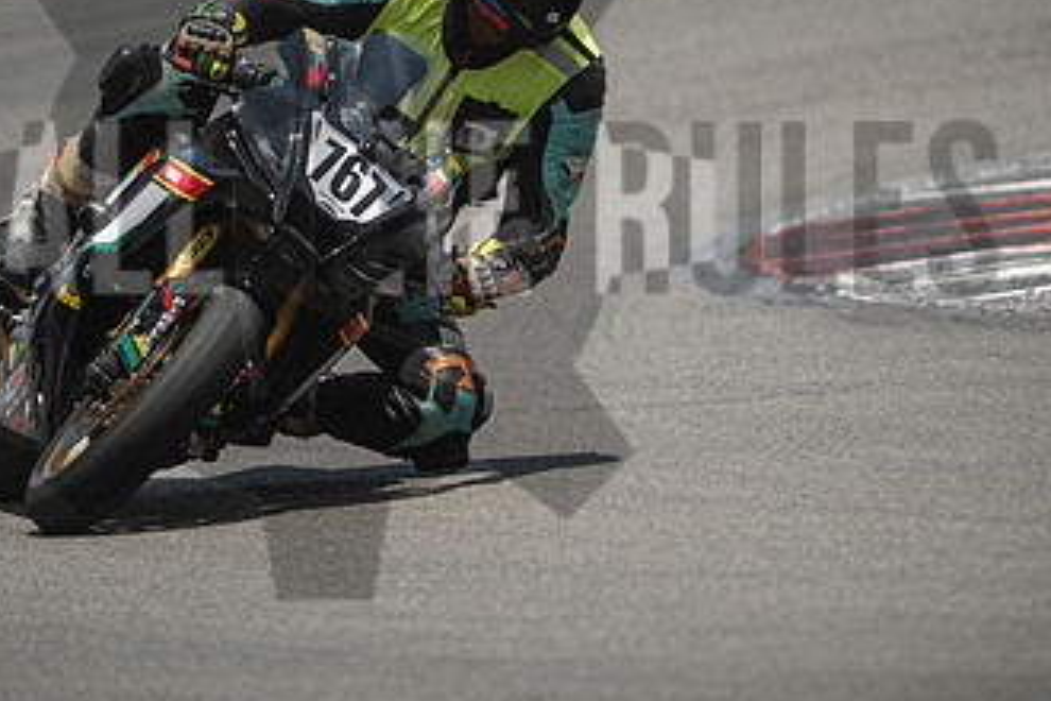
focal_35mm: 739
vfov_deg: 1.9
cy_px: 212
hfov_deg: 2.8
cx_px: 325
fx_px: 21573
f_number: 2.8
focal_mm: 280
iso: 400
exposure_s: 1/4000
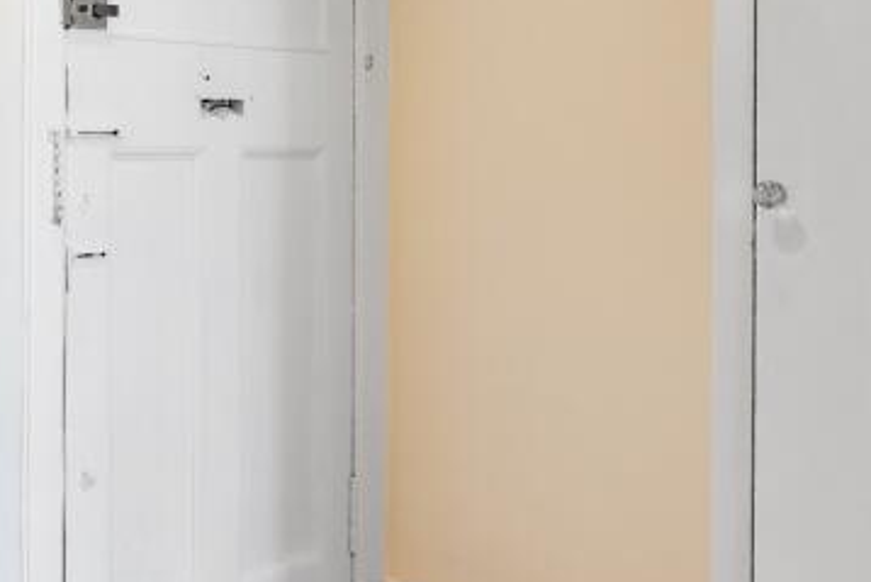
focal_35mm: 40
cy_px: 194
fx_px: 968
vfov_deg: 33.1
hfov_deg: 42.0
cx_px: 0
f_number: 8
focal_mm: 14
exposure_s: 1/20
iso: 640
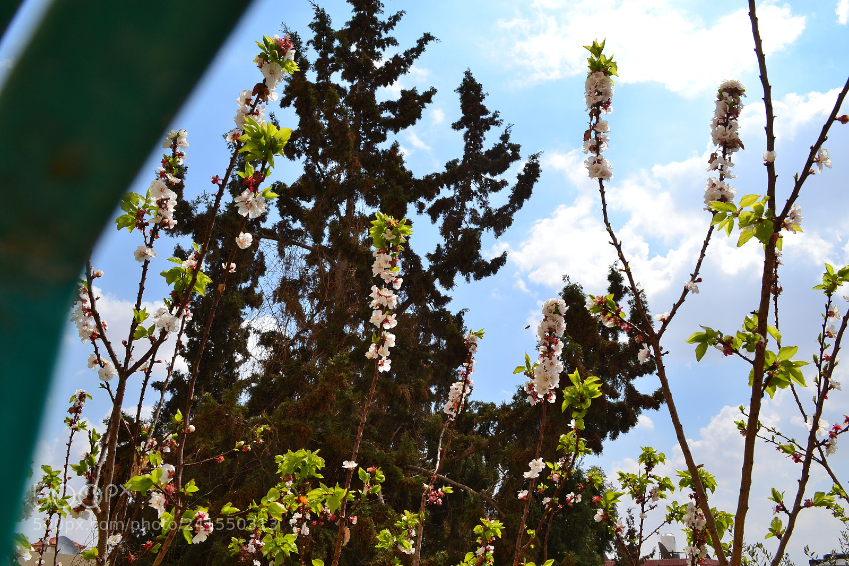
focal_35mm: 27
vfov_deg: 47.9
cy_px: 283
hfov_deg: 67.4
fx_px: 637
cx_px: 424
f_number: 11
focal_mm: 18
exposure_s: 1/500
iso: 200
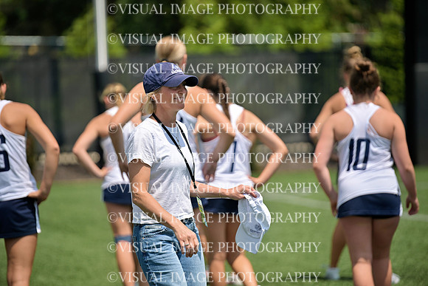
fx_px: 2259
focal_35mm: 190
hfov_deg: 10.8
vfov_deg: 7.2
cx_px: 214
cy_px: 143
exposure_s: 1/2500
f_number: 2.8
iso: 125
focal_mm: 190
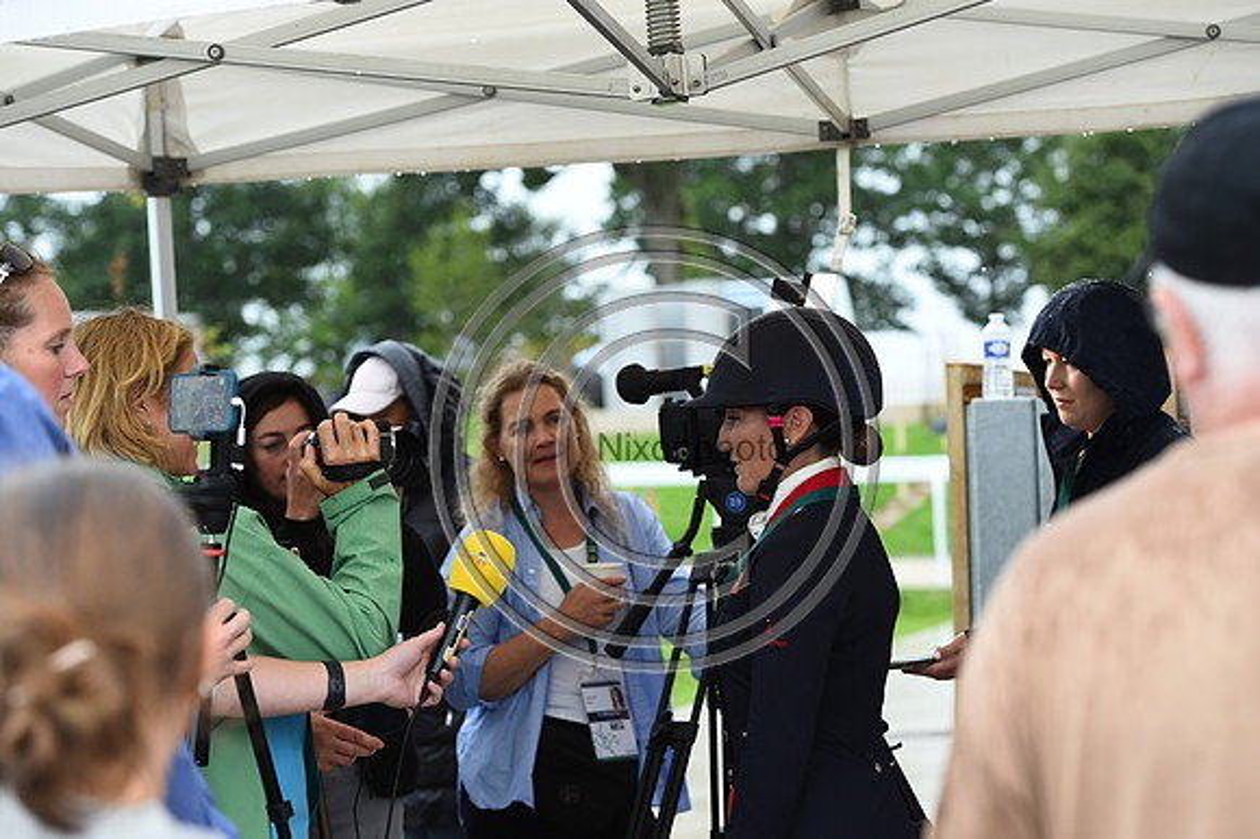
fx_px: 3428
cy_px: 420
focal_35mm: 98
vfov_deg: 13.9
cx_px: 630
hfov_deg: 20.8
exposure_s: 1/1000
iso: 1250
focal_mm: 98
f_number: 5
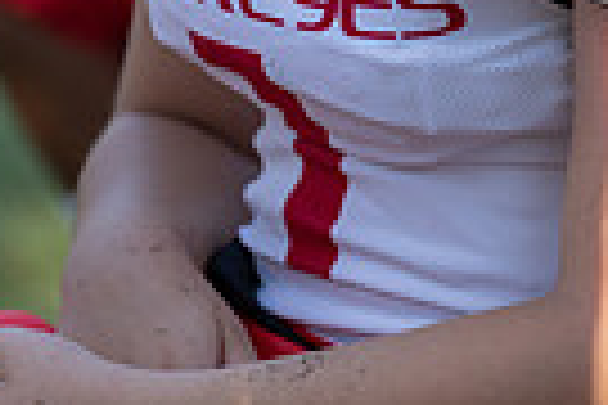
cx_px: 410
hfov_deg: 2.7
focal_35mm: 763
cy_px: -317
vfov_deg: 1.8
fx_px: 12885
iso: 320
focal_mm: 178
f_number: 2.8
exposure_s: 1/1000
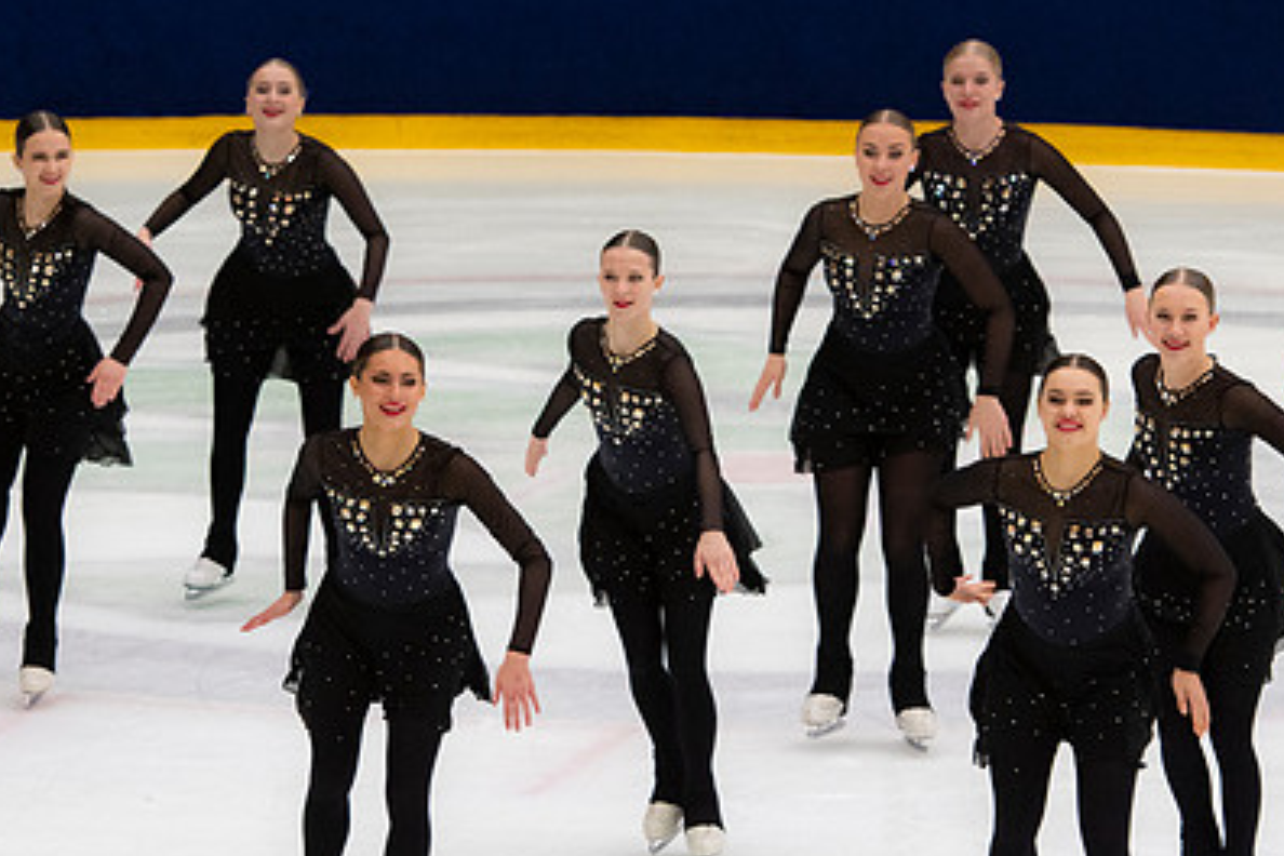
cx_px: 454
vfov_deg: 5.1
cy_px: 592
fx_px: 9558
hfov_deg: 7.7
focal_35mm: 268
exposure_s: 1/320
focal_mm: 122
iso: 1250
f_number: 5.6
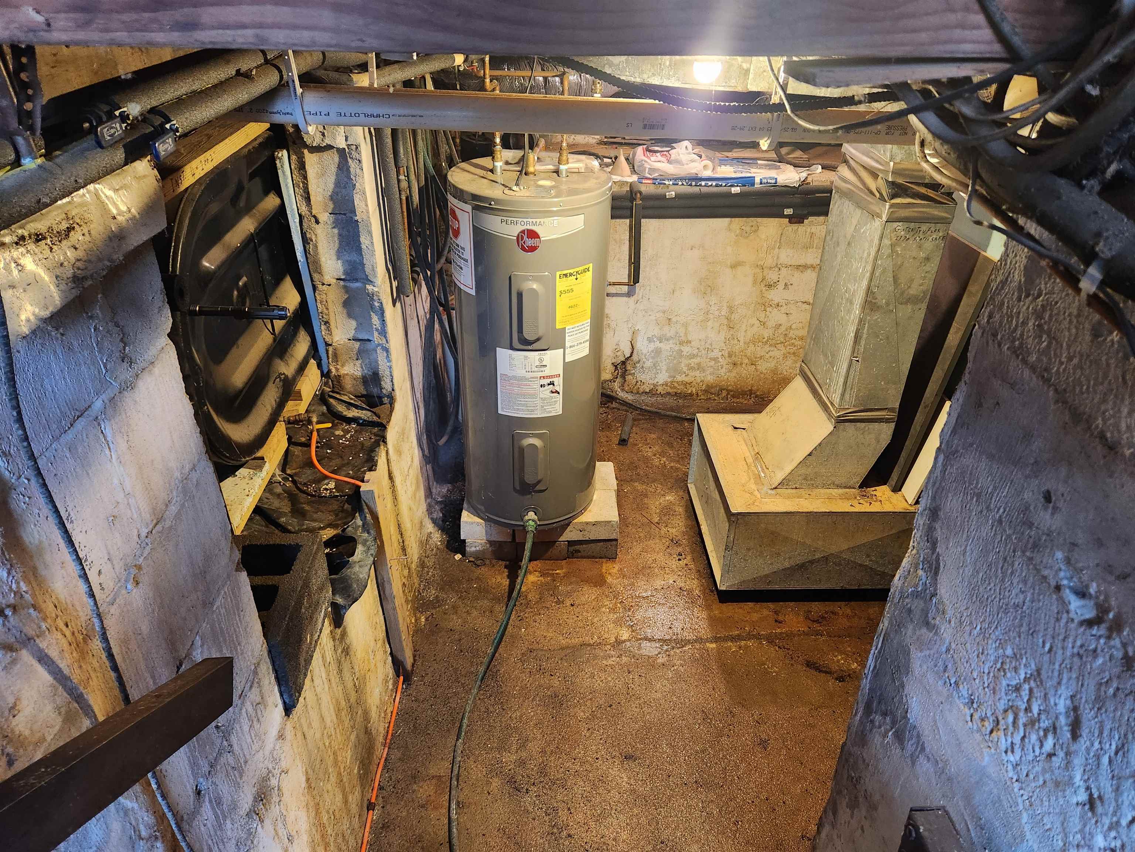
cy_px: 426
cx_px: 568
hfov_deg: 73.9
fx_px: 754
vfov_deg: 58.9
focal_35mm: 23
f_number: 1.8
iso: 800
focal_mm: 5.4
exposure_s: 1/60
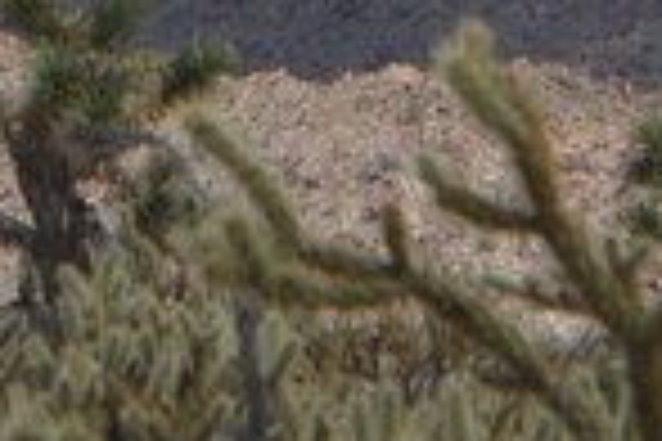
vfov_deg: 2.3
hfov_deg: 3.4
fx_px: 11174
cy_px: -144
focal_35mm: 608
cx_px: 171
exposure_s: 1/2000
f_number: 7.1
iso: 400
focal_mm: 55
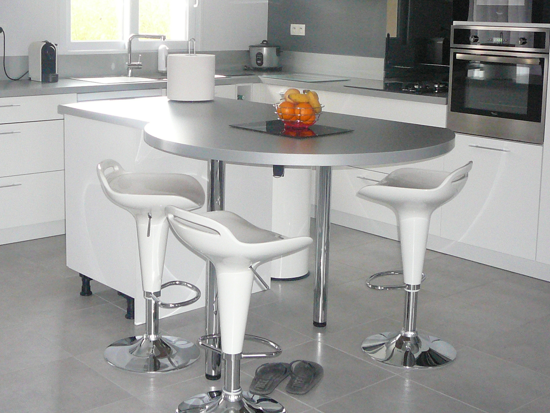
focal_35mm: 54
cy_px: 124
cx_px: 225
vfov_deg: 26.8
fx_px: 858
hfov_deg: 35.4
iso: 320
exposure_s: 1/30
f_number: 2.8
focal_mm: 5.2
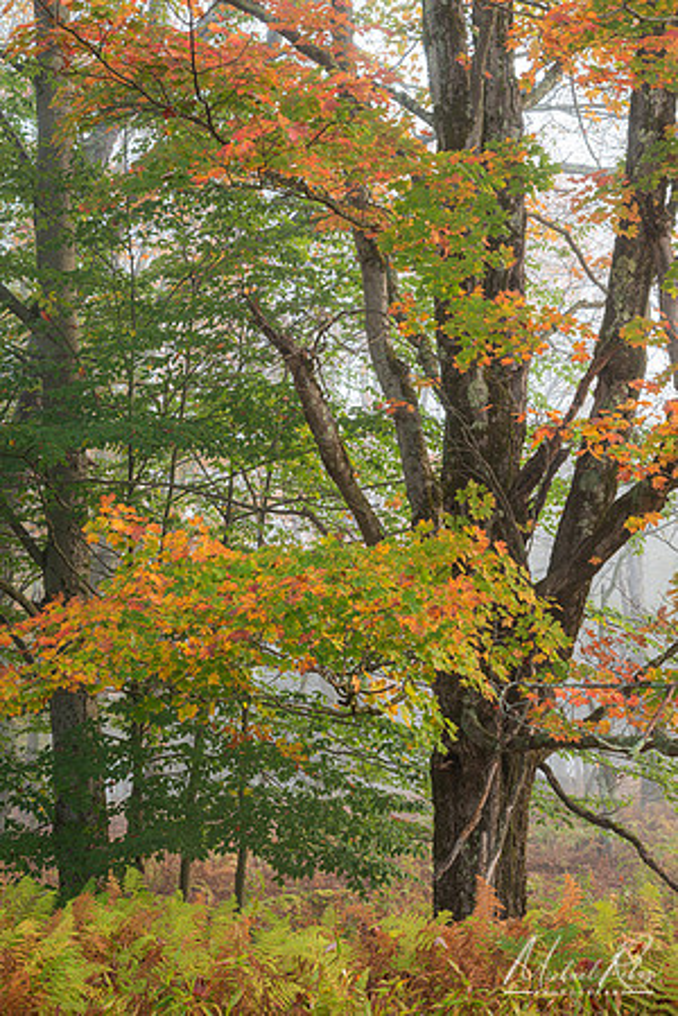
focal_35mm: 58
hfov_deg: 23.4
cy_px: 508
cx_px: 339
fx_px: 1638
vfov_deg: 34.5
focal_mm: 58
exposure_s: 1/2.5
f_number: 13
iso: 64
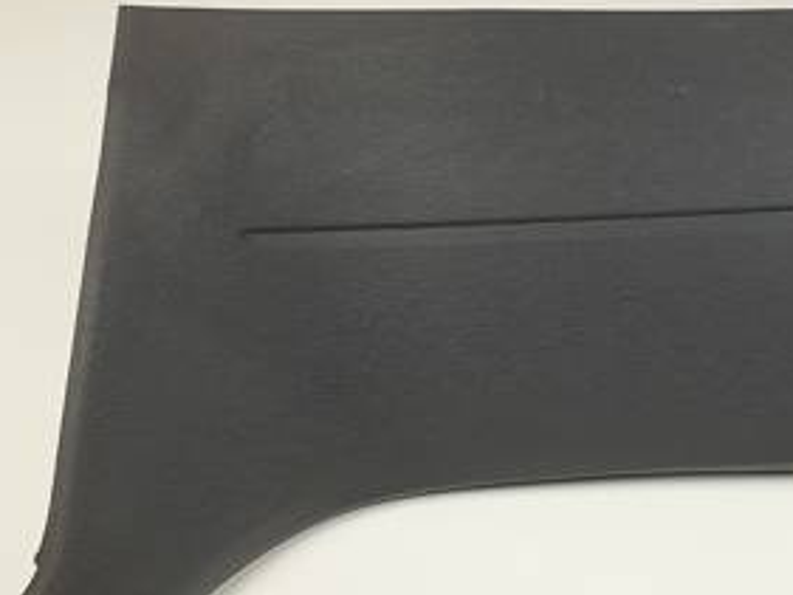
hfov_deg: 49.1
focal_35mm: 37
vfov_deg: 38.7
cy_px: 299
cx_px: 539
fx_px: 848
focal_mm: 4.3
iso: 50
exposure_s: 1/116
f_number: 2.4
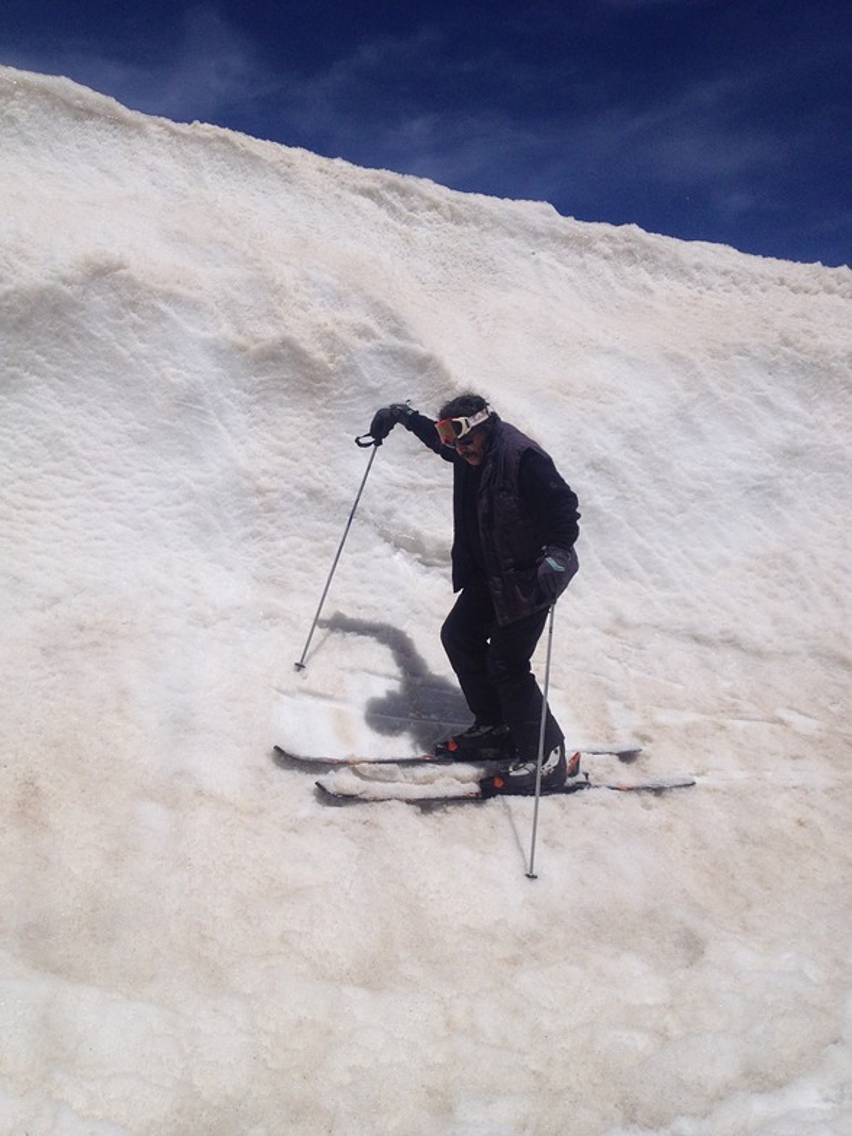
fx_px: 1149
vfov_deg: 52.6
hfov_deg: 40.7
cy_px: 568
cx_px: 426
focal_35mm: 35
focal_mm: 4.28
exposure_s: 1/9259
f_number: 2.4
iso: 50
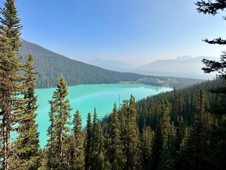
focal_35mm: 17
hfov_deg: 90.9
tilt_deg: -1.8
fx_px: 111
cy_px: 70
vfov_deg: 74.1
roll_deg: -0.8
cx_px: 121
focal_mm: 2.22
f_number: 2.2
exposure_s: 1/2398
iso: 50
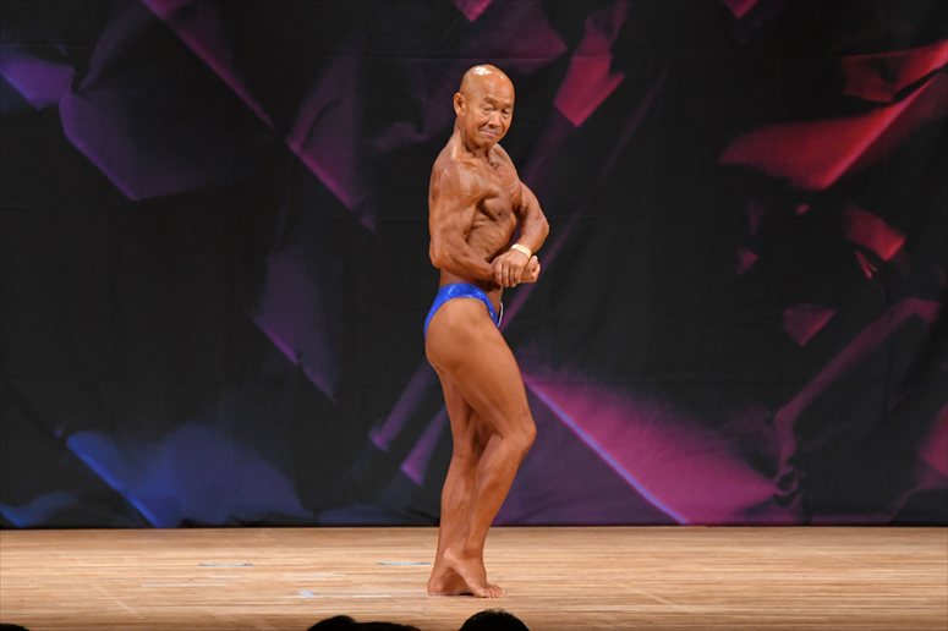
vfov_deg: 4.8
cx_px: 474
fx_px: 7501
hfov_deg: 7.2
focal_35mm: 285
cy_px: 316
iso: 3200
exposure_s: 1/400
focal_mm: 190
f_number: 5.6
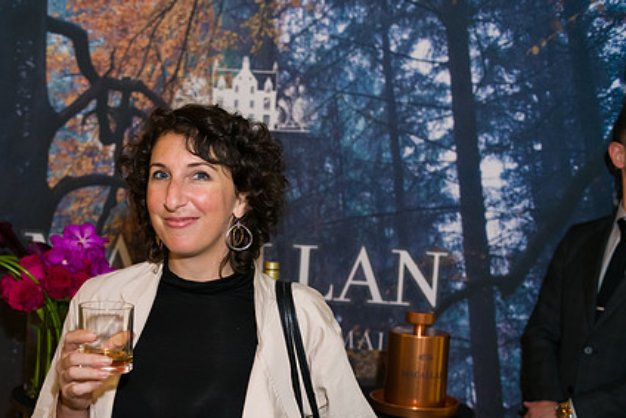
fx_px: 904
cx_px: 238
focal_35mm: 52
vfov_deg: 25.8
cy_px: 284
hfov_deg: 38.0
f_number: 3.2
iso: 1600
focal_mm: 38
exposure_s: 1/125
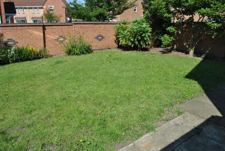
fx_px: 169
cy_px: 76
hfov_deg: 67.3
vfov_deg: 48.0
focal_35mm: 27
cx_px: 112
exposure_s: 1/250
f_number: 8
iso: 100
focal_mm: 18
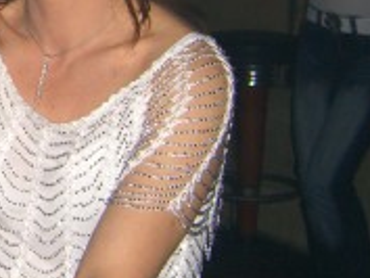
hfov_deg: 14.6
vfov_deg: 11.4
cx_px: -119
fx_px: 1380
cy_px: 31
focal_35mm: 129
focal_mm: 7.9
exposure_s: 1/60
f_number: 2.8
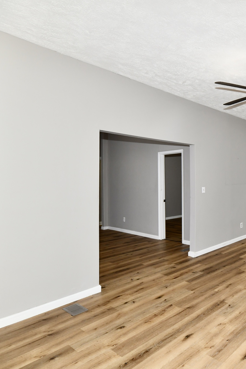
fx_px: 226
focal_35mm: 22
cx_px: 264
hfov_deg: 45.0
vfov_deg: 78.6
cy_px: 184
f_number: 6.3
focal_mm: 14
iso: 640
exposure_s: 1/60
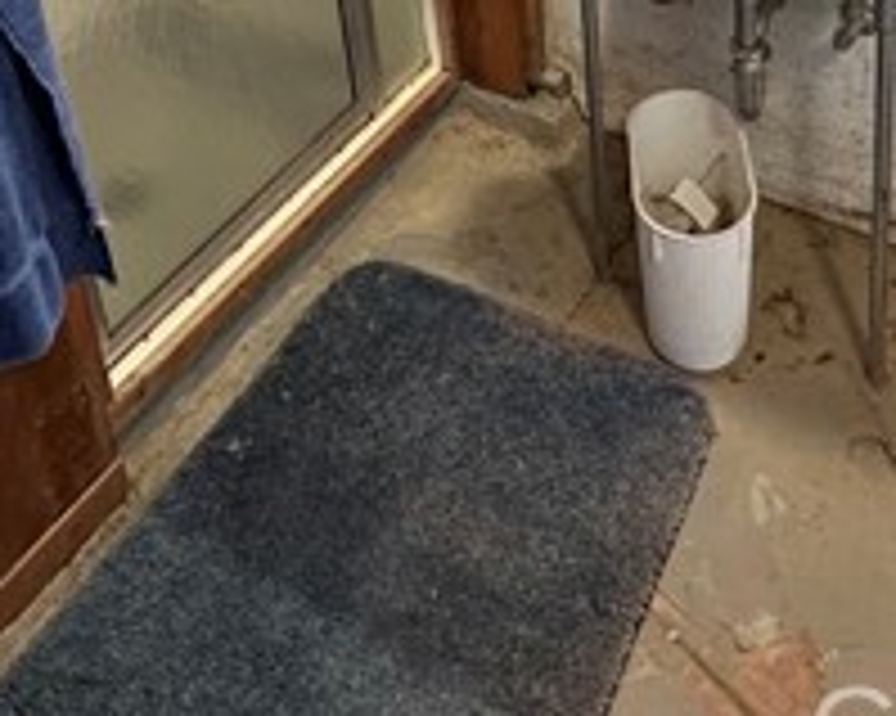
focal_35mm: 44
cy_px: -288
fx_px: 1166
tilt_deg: -18.2
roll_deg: +4.2
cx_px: 540
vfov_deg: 26.8
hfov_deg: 41.8
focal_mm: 2.22
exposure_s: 1/60
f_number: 2.2
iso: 640
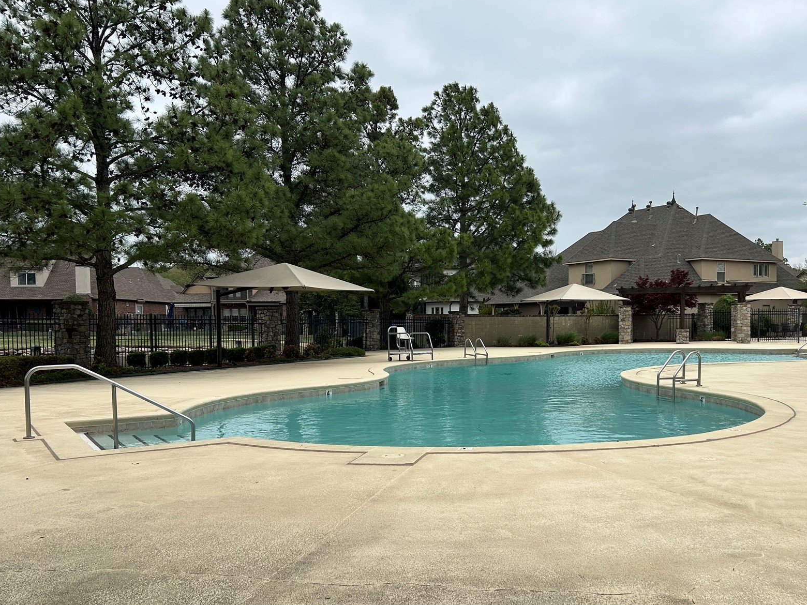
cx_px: 485
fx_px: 746
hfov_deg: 56.4
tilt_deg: -3.8
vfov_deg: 44.0
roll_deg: +1.1
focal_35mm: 32
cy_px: 348
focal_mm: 5.7
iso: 50
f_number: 1.5
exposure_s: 1/1209
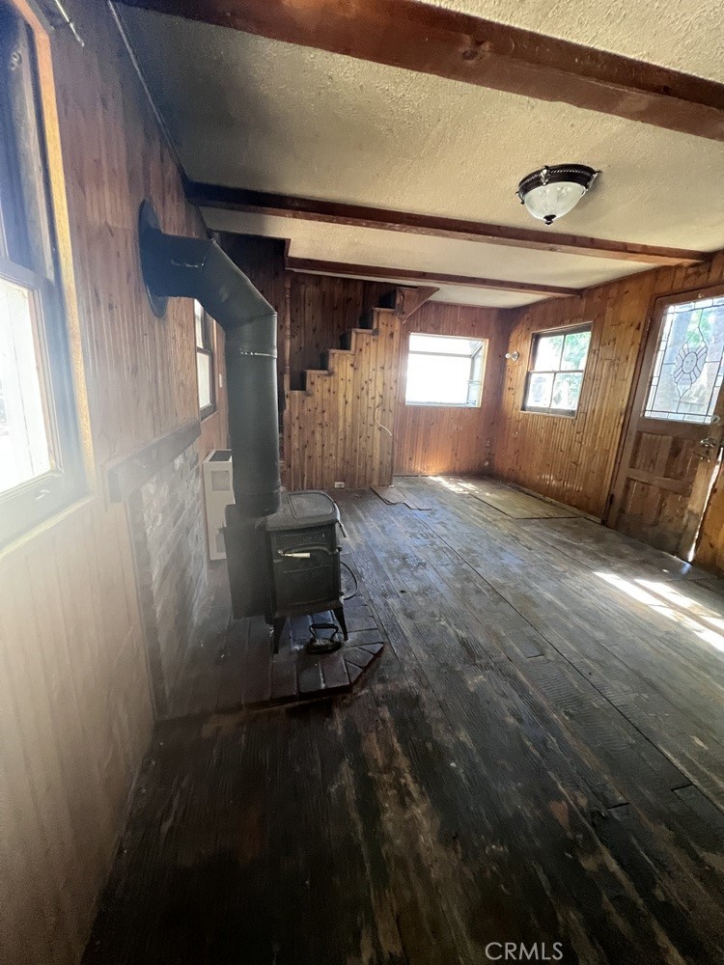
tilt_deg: -15.0
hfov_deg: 89.9
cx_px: 362
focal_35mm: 13
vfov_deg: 106.2
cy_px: 482
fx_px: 363
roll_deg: -3.0
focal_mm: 1.57
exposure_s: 1/60
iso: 500
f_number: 1.8
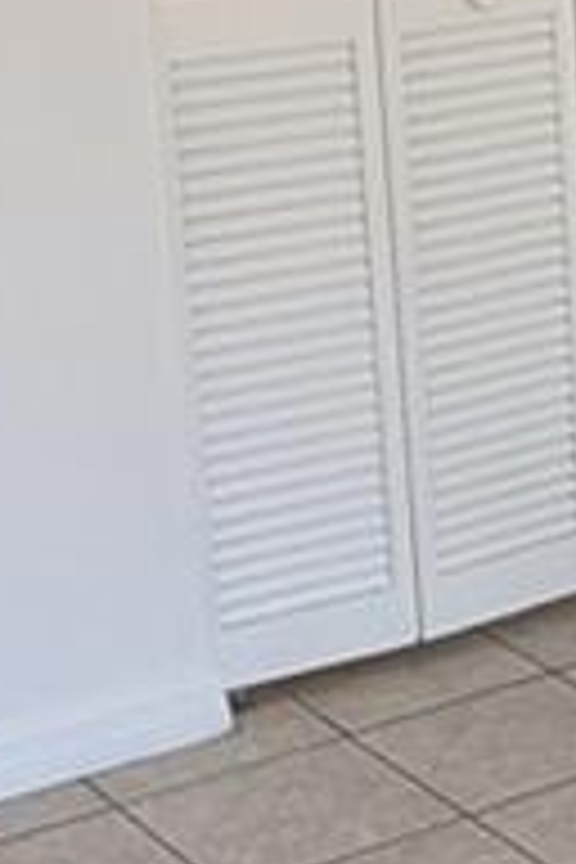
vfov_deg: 19.5
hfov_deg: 12.2
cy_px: 252
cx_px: 999
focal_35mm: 104
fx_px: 2496
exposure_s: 1/32.7
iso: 48
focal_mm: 2.23
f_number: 1.95
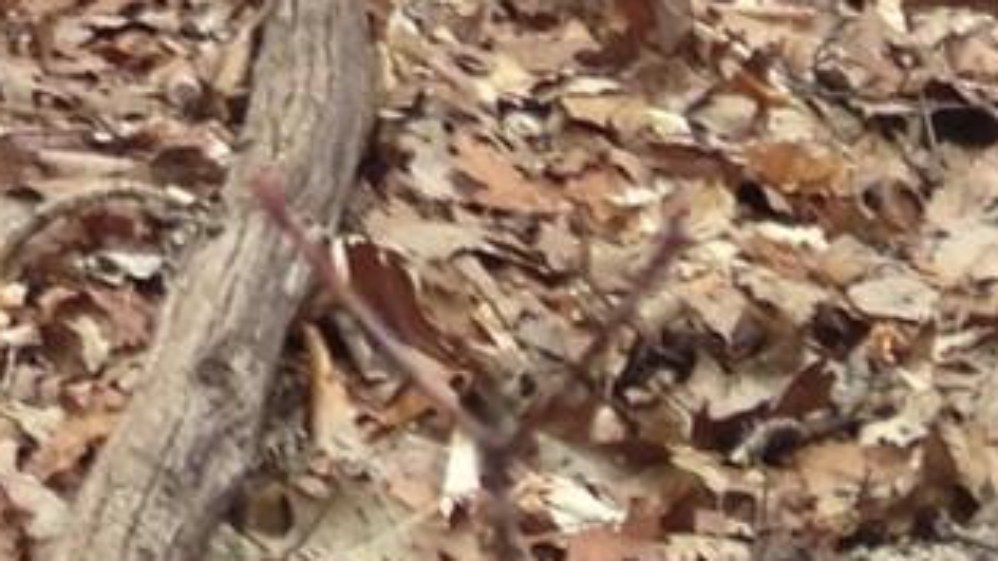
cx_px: -1084
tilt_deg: +10.7
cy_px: -973
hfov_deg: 8.7
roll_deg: +0.4
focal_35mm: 234
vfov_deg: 5.0
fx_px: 6191
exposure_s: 1/335
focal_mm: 4.12
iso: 50
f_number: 2.4
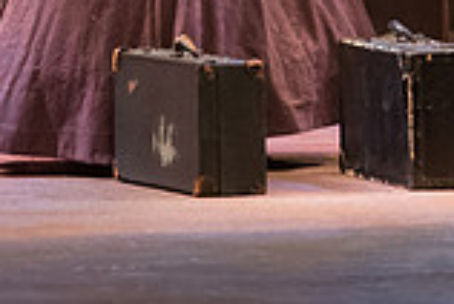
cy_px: -194
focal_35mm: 660
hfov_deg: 3.1
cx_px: 302
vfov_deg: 2.1
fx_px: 8339
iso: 5000
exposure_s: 1/400
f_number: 4
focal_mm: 180
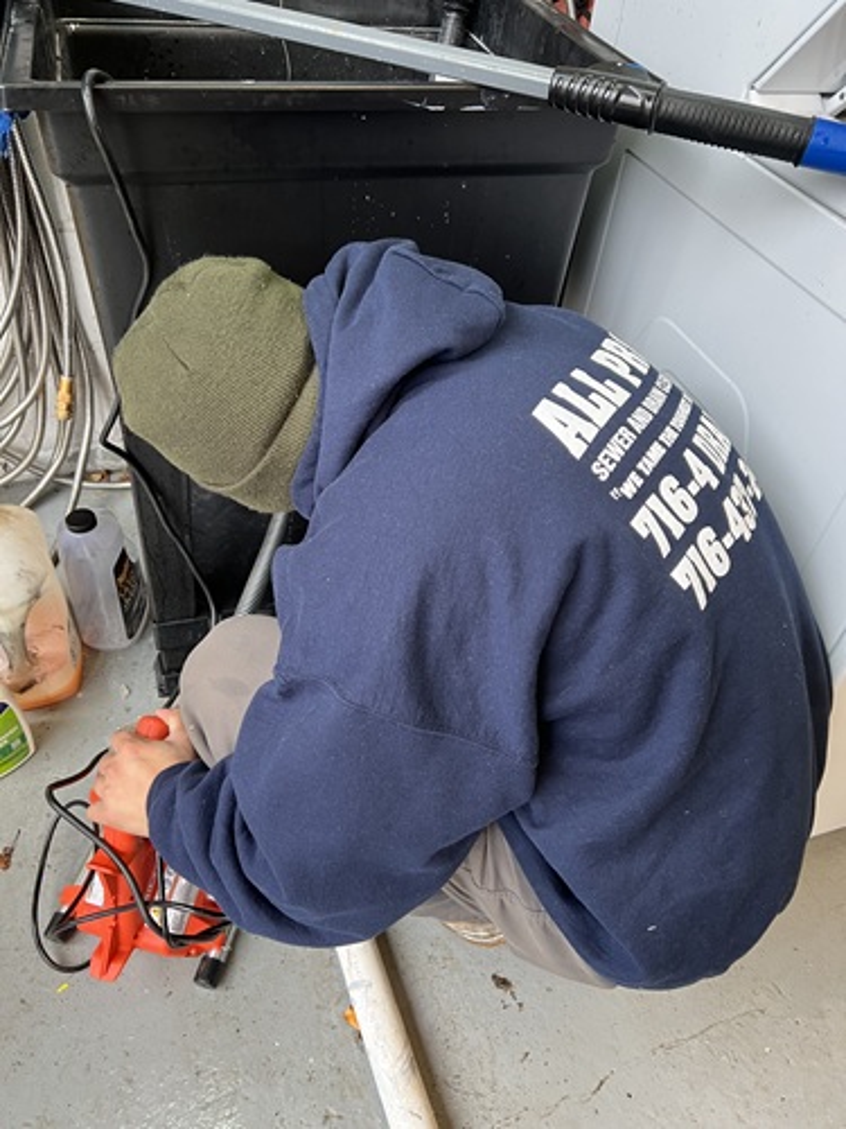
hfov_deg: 53.1
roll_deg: -3.8
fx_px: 847
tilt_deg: -43.9
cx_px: 423
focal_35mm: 26
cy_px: 564
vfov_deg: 67.3
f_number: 1.5
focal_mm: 5.7
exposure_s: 1/60
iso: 80
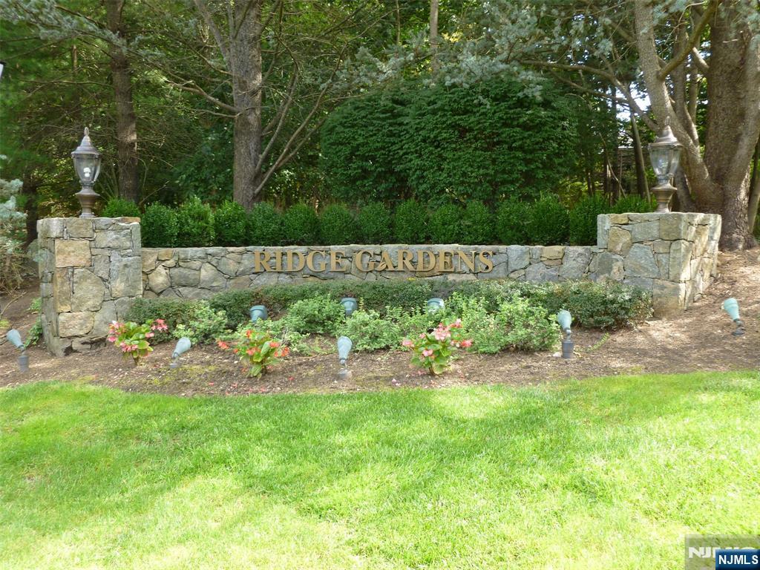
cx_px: 380
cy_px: 285
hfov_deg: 63.4
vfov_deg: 49.7
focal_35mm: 28
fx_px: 615
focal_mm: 5
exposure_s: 1/60
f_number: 3.3
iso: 100
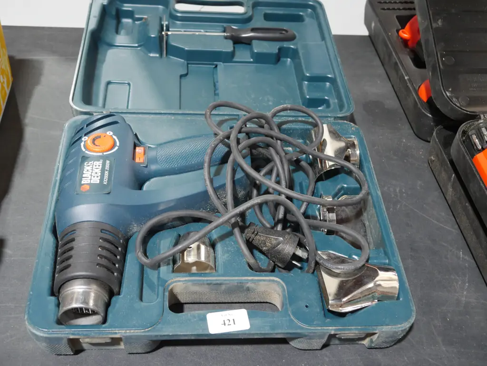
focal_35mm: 40
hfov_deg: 46.8
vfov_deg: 36.0
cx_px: 244
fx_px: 563
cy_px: 183
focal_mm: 20
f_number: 4.5
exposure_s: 1/60
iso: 1250
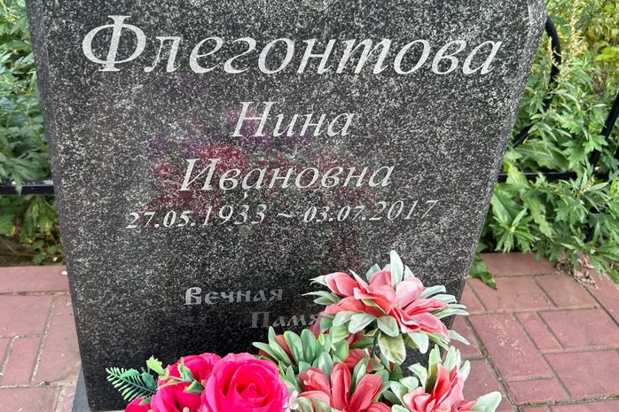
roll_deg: -0.8
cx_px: 276
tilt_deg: -29.7
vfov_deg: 42.1
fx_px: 533
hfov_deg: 60.1
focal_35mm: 31
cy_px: 160
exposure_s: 1/345
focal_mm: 5.7
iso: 50
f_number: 1.5
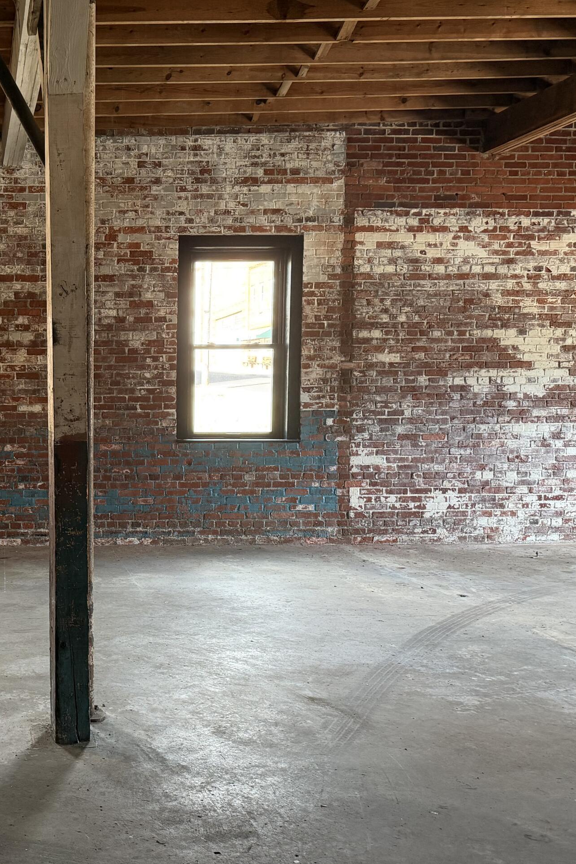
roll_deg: +0.5
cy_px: 441
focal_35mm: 39
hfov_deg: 32.0
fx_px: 936
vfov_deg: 49.6
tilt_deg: -3.6
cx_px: 26
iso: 320
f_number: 1.78
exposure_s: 1/60
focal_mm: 6.76
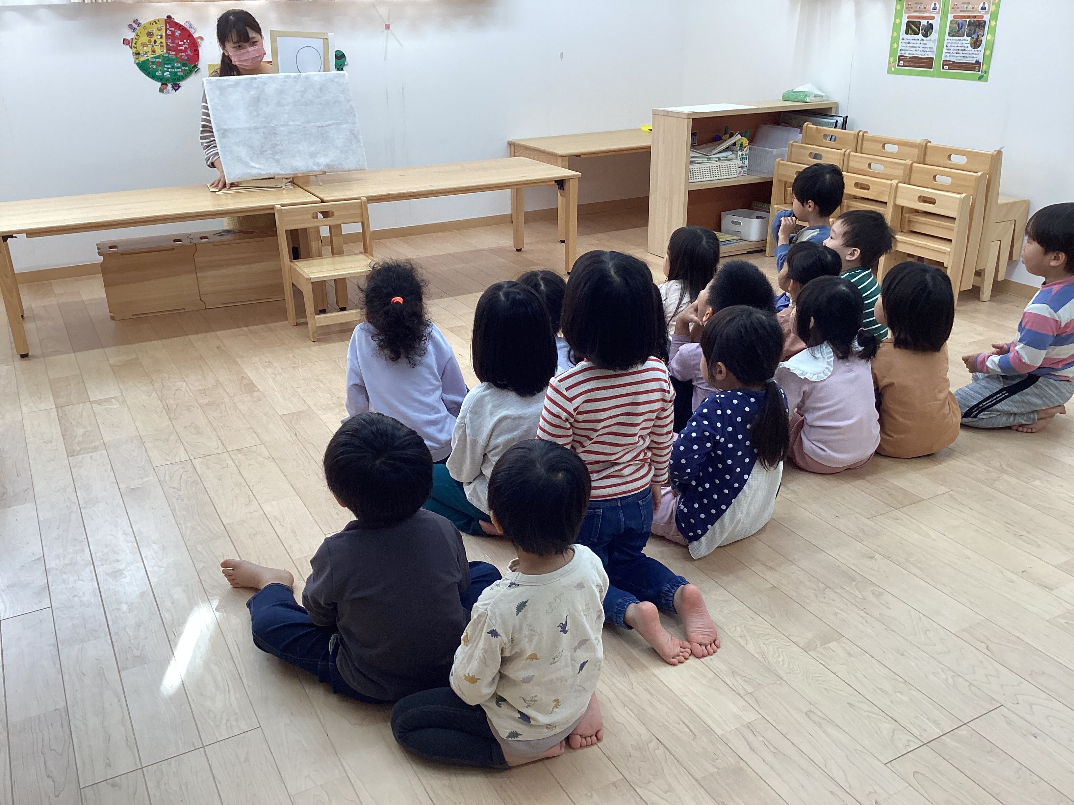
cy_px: 402
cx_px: 537
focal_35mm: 31
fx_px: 962
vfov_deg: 45.4
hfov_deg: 58.4
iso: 50
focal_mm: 3.3
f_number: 2.4
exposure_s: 1/100
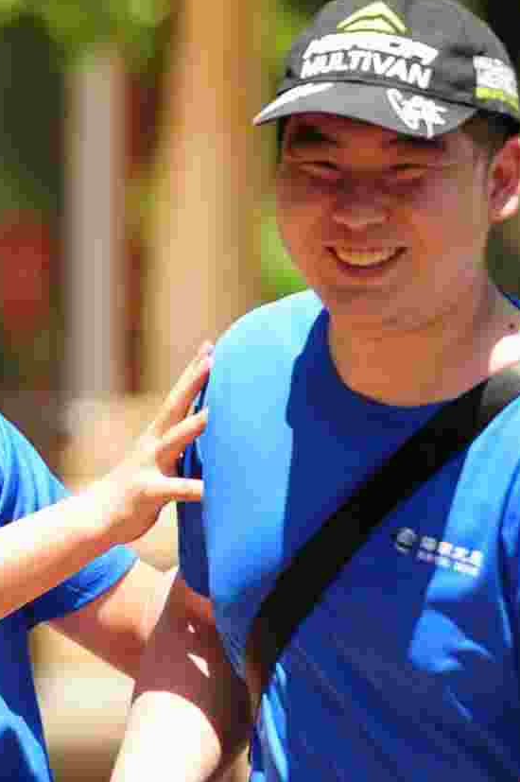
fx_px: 14453
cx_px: 68
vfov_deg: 3.1
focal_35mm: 666
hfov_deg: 2.1
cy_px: 513
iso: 200
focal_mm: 200
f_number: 2.8
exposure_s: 1/1250
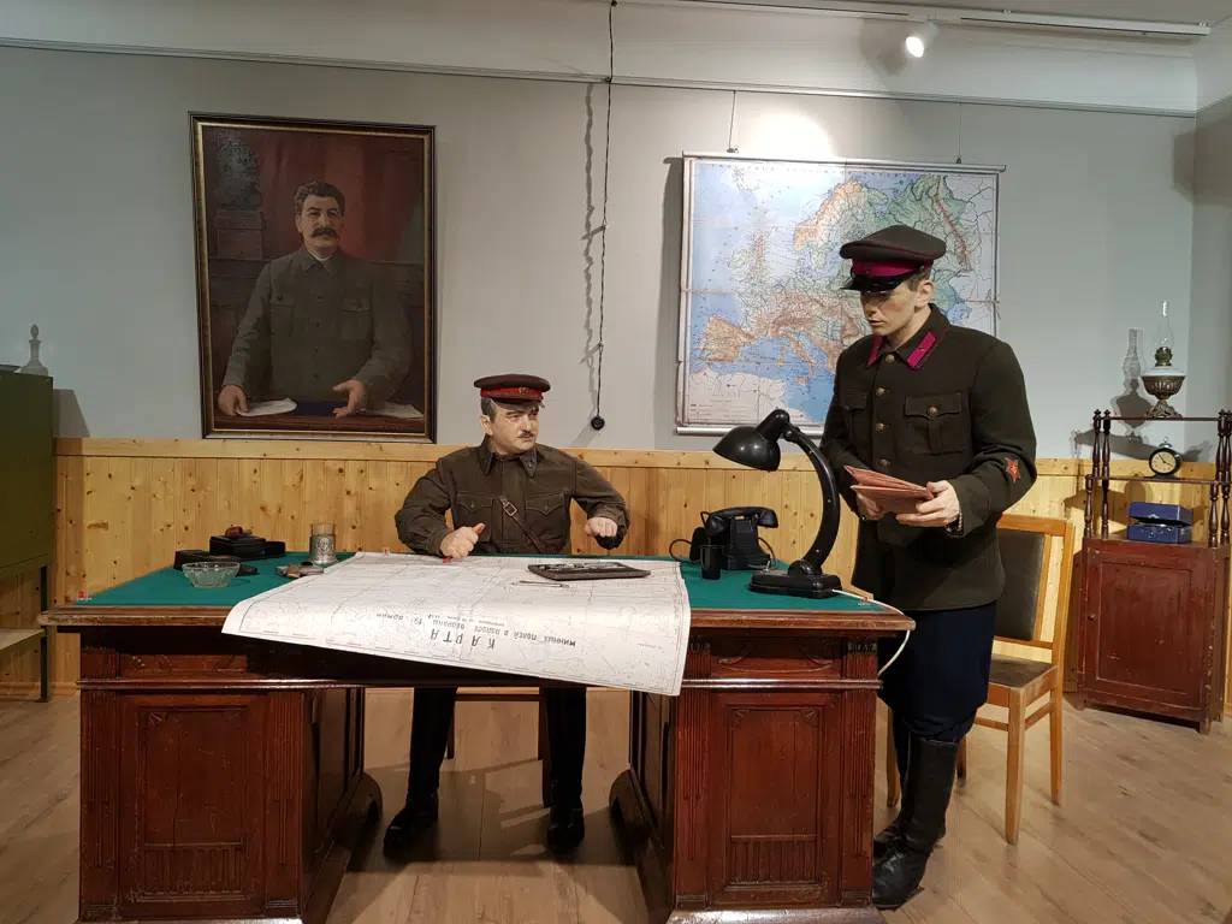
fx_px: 925
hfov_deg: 67.3
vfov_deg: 53.1
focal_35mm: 26
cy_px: 462
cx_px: 616
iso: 50
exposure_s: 1/50
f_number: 1.7
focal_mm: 4.2
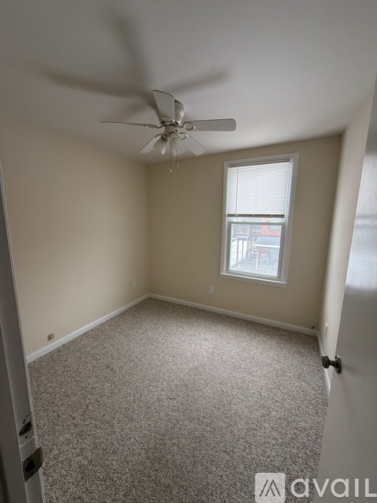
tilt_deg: -9.9
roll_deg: -0.4
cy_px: 252
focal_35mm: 14
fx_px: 203
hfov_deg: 85.7
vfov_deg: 102.1
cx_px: 188
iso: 200
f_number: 2.2
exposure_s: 1/121
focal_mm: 2.22
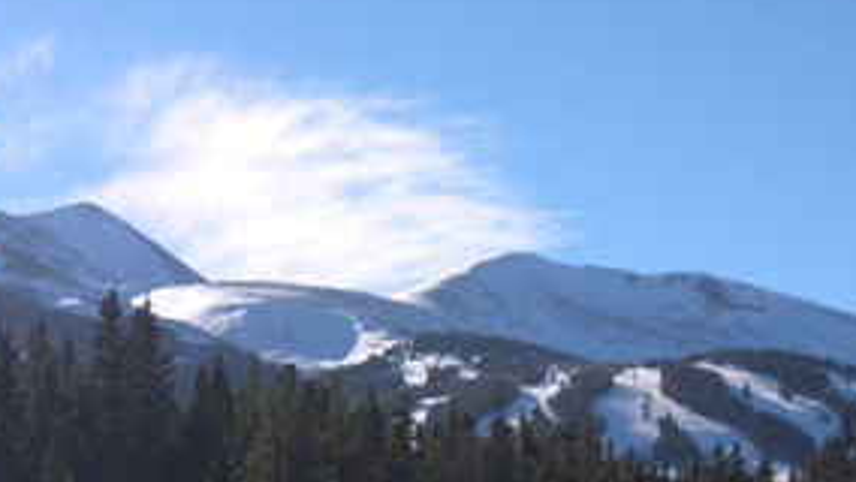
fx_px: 2861
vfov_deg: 9.6
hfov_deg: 17.0
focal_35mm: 126
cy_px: 407
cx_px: 512
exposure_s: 1/107
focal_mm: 17.4
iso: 100
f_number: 11.2
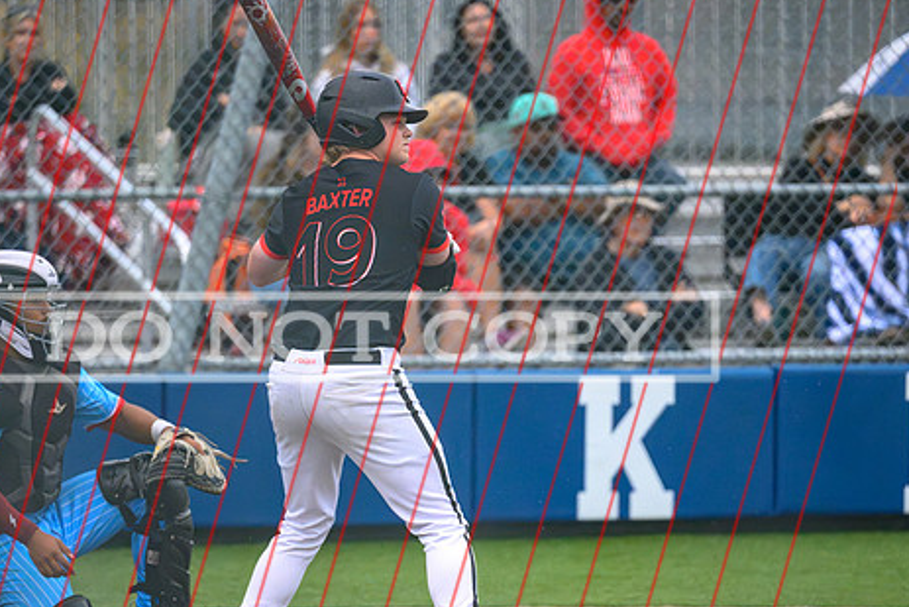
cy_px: 396
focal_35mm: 321
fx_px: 8107
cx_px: 473
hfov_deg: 6.4
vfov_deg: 4.3
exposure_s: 1/2500
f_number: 2.8
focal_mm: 200
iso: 5000
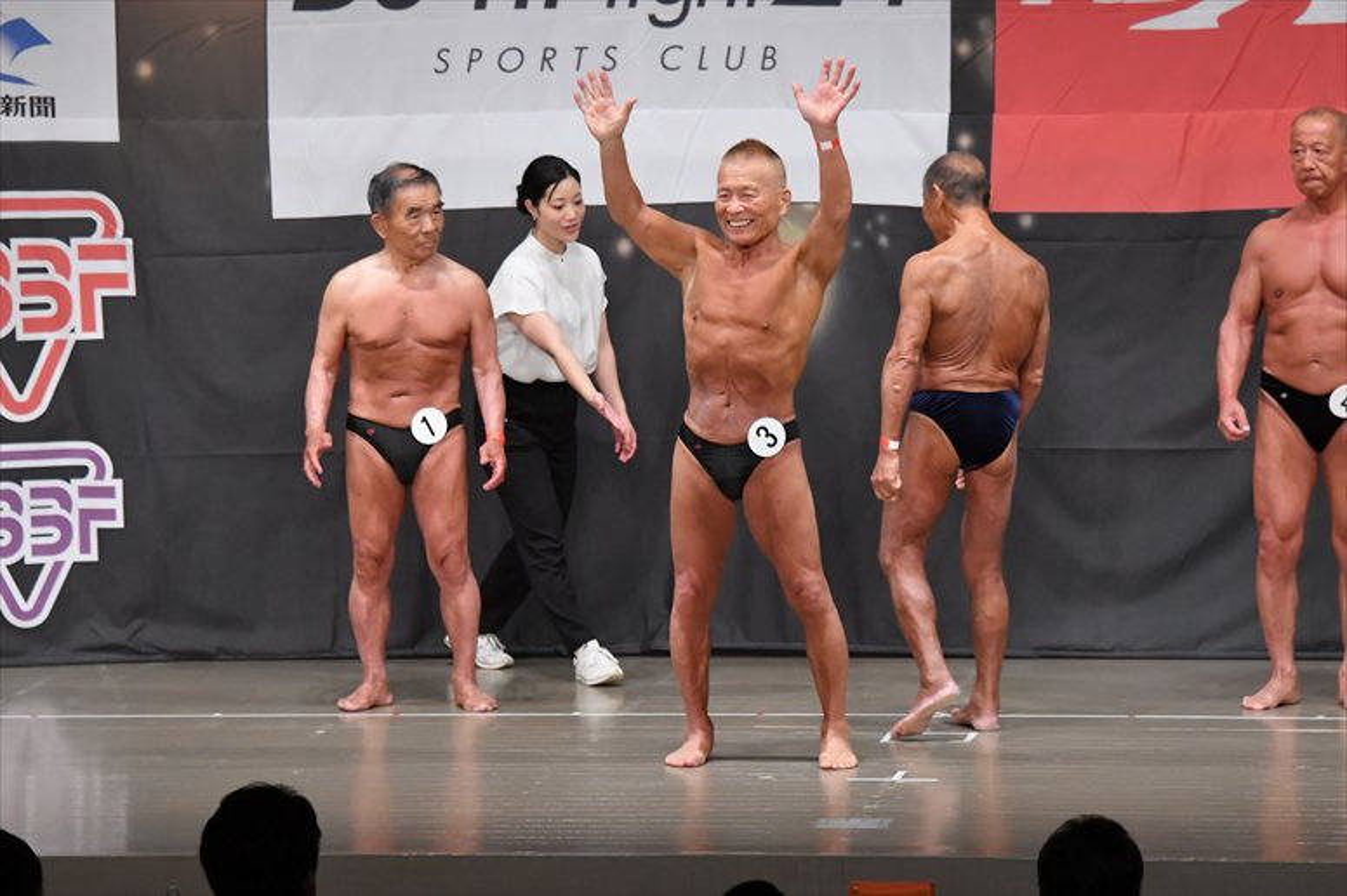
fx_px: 6844
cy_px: 448
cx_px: 674
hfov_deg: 11.2
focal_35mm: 183
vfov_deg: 7.5
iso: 5000
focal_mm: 122
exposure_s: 1/400
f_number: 5.6
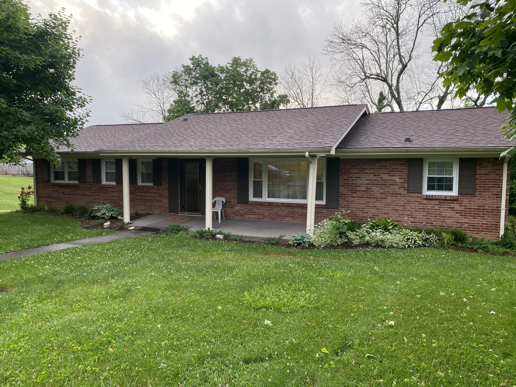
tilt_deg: -4.4
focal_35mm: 26
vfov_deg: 53.1
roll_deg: +0.2
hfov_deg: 67.3
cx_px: 258
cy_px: 194
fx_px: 388
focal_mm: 4.25
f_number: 1.8
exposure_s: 1/125
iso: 32
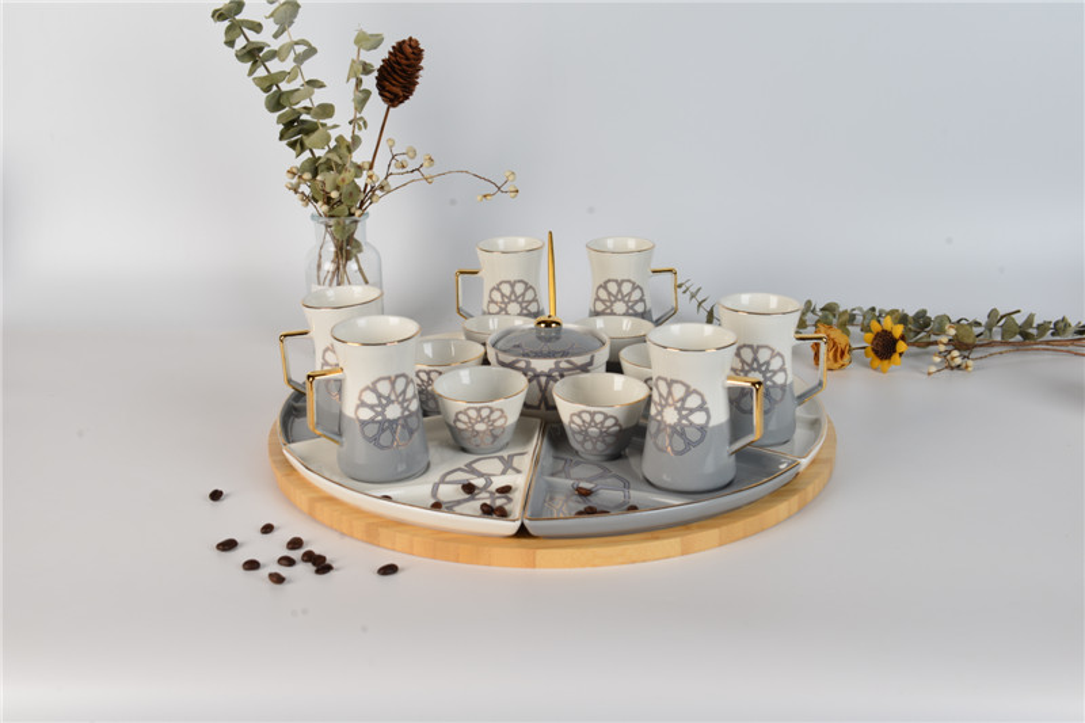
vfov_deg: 33.4
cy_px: 362
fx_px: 1205
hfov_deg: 48.5
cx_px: 542
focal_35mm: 40
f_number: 9
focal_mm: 40
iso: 125
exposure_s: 1/2
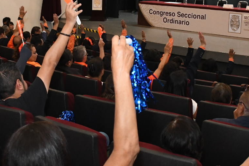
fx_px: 394
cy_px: 39
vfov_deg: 23.5
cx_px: 121
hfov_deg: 35.0
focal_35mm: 57
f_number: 5.6
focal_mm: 18
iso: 4000
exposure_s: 1/100
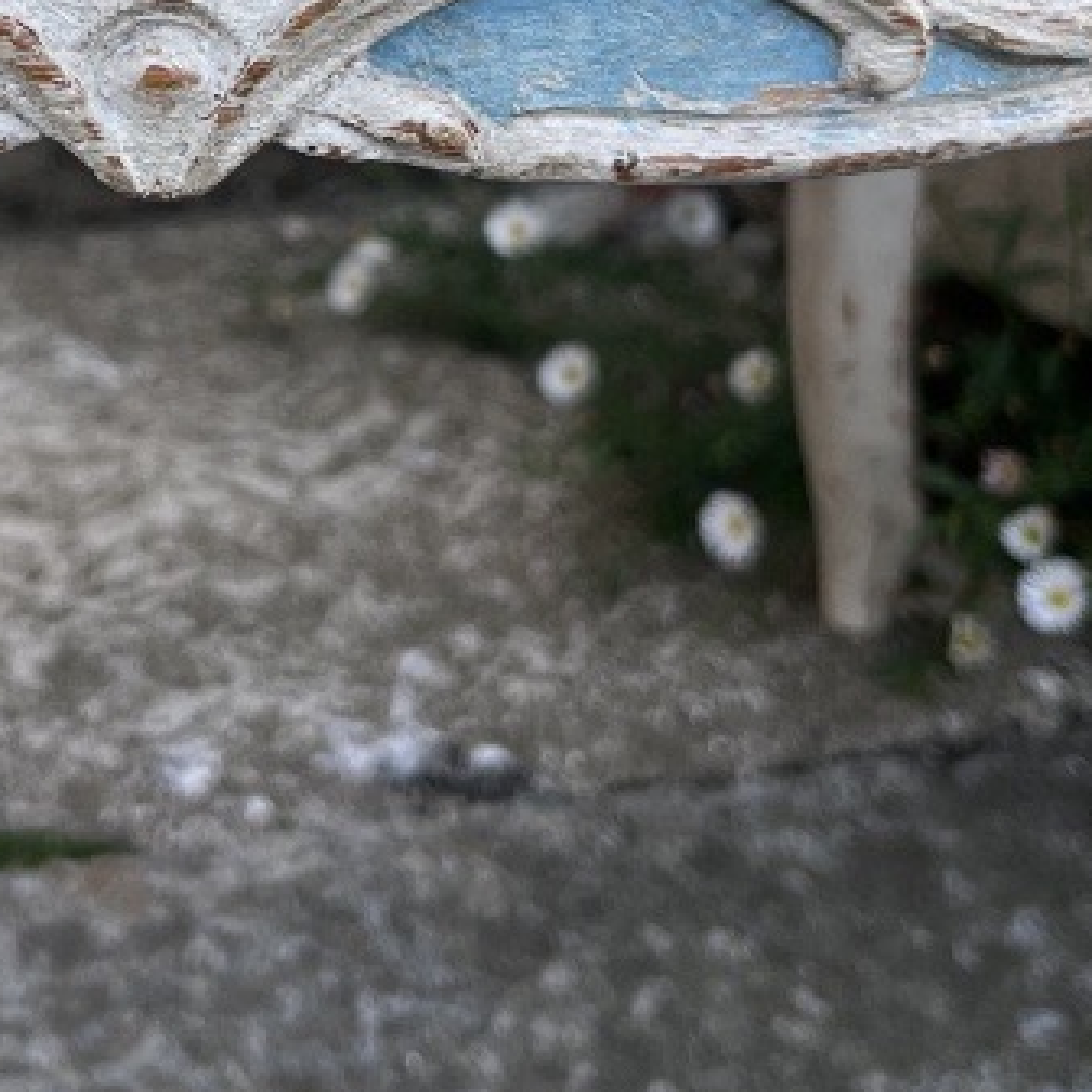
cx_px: 153
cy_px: -101
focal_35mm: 82
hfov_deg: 20.8
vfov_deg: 20.2
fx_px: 2927
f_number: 1.6
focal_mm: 5.1
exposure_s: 1/122
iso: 40
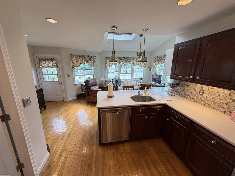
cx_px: 118
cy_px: 88
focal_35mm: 14
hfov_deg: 102.1
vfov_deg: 85.7
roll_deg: -1.6
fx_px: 95
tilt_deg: -15.6
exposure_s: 1/120
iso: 125
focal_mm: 2.22
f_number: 2.2
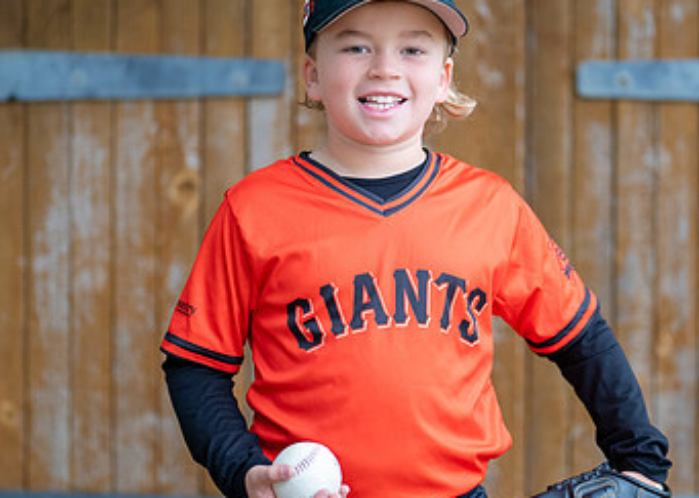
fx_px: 2103
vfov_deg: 13.5
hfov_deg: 18.8
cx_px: 428
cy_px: 234
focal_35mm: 106
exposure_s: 1/800
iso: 400
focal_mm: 50
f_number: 1.2
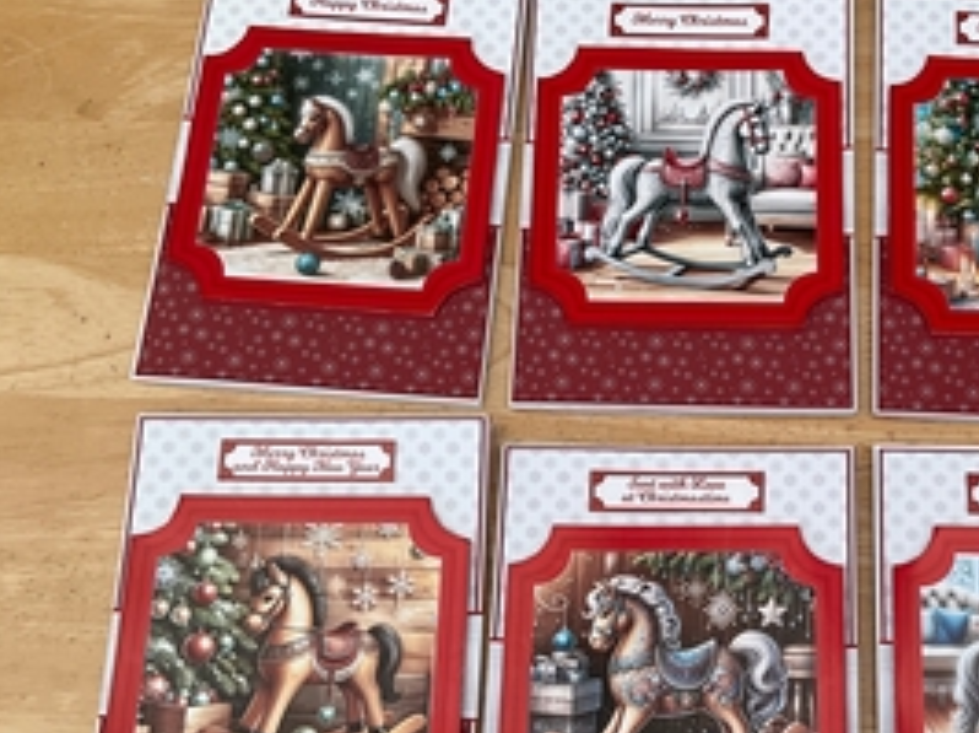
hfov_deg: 38.3
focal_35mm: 49
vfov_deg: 29.4
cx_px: 692
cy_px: 484
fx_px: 1385
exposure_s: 1/320
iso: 25
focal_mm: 3
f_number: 1.8
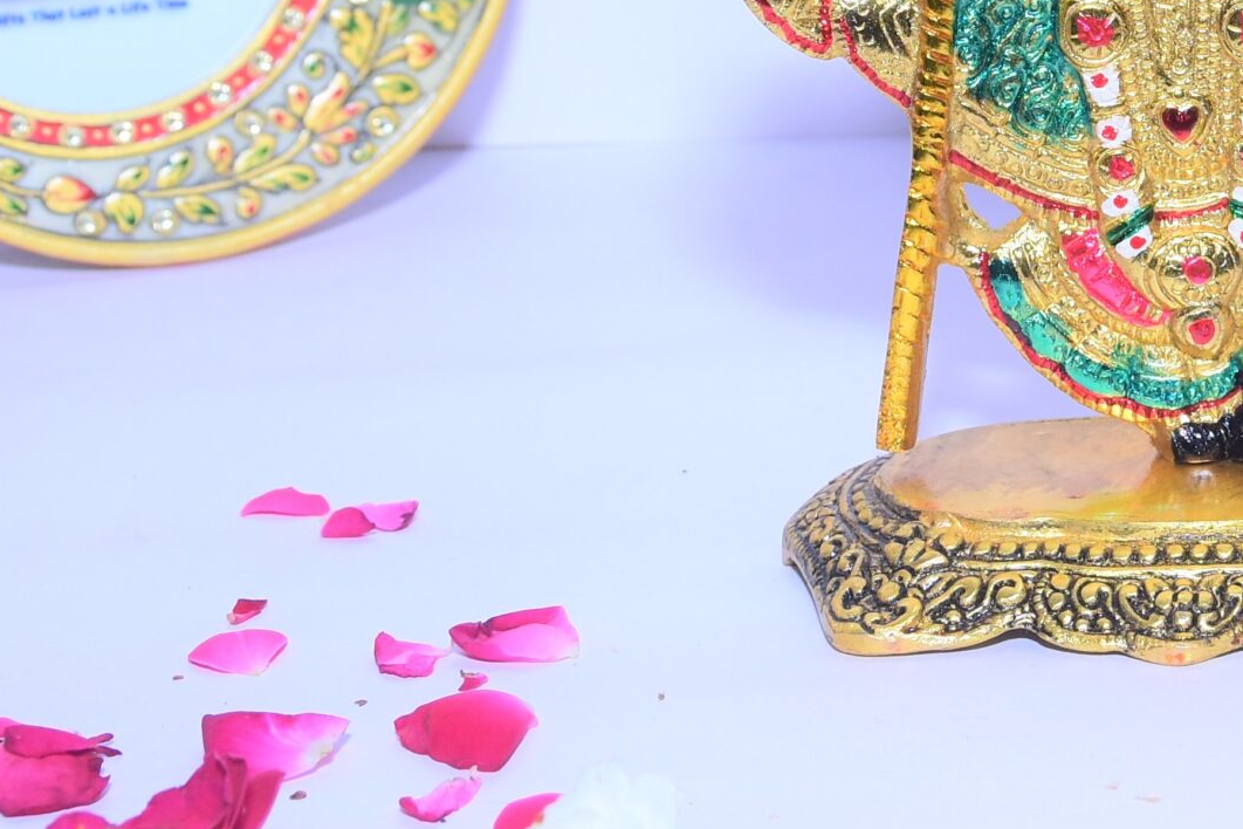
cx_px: 1248
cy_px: -104
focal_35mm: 94
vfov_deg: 14.2
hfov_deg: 20.9
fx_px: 3245
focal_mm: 26
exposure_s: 1/125
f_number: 5
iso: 320
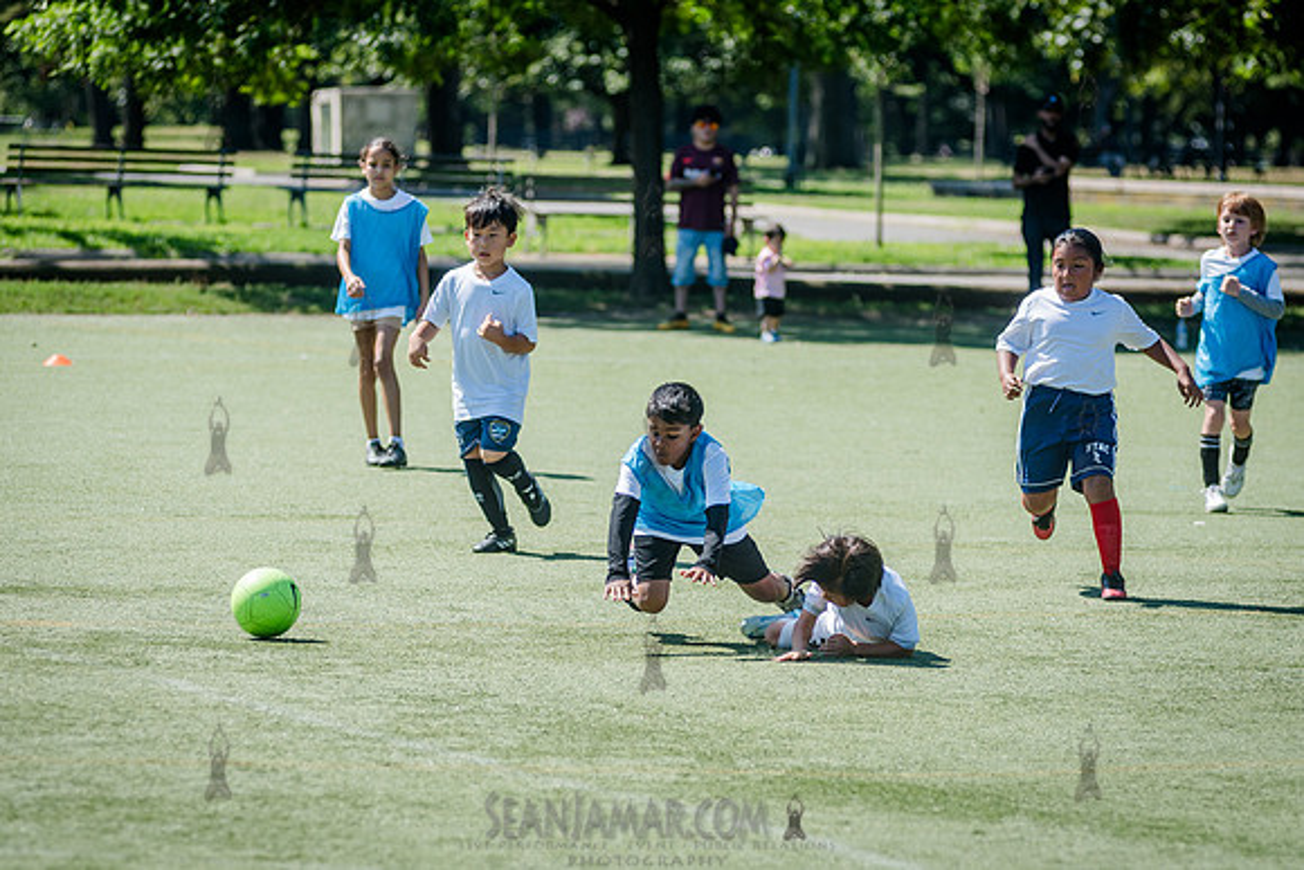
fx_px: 6853
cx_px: 683
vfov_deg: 7.3
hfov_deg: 10.9
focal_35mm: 189
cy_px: 496
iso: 200
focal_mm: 145
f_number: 4
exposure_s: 1/1600
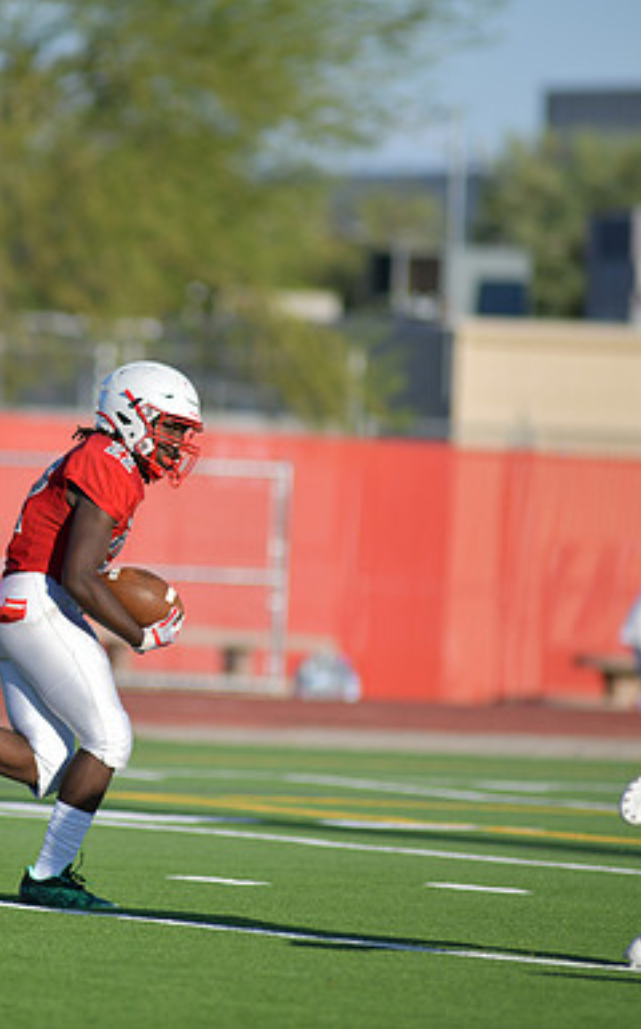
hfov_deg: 2.8
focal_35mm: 461
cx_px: 3
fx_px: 12910
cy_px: 514
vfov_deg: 4.6
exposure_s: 1/2000
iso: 80
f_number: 3.5
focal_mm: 300
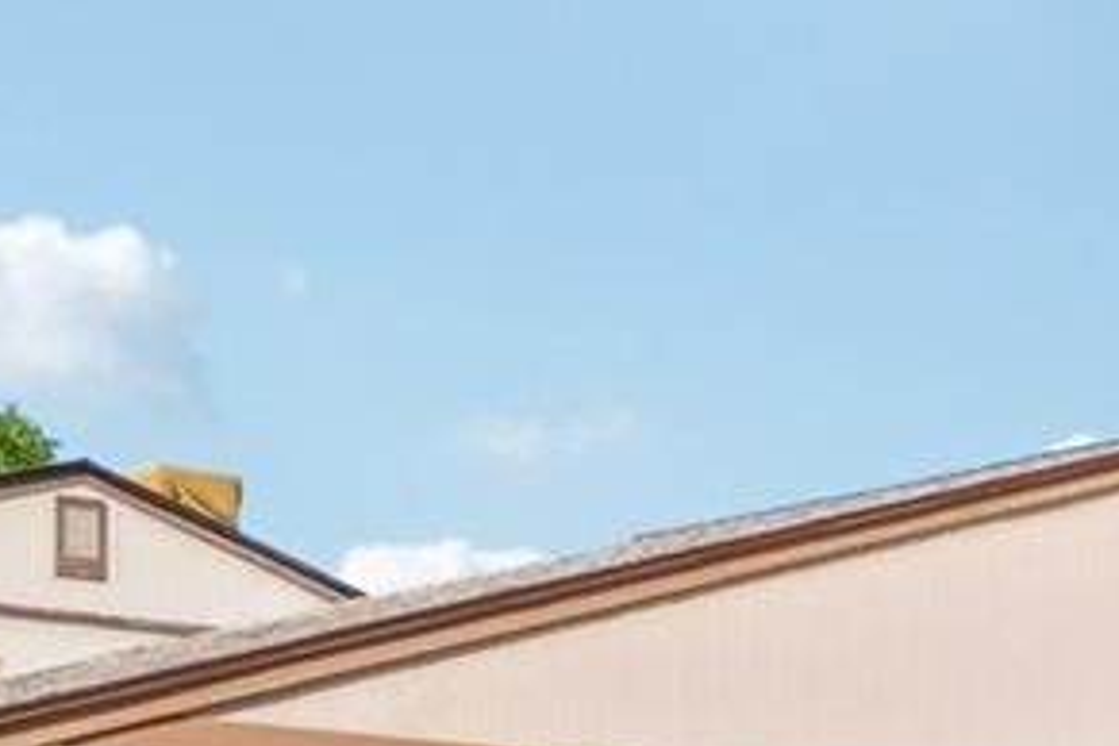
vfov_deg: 14.4
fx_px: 2821
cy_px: 996
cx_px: 1319
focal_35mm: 91
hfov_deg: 21.0
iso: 800
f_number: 8
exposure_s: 1/400
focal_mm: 11
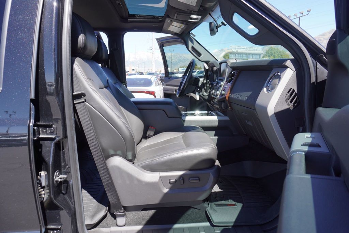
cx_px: 174
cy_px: 116
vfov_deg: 53.2
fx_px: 233
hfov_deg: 73.7
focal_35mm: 24
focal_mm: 16
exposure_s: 1/125
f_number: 5.6
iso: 100
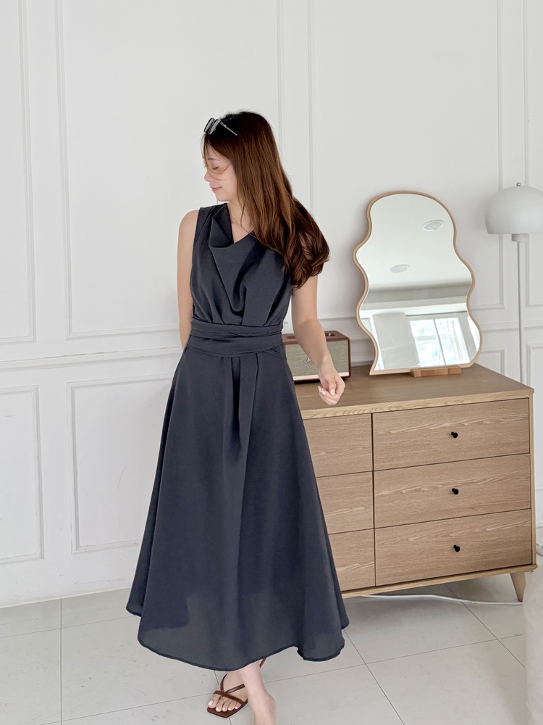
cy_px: 362
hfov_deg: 53.1
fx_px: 544
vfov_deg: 67.3
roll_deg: +1.1
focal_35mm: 26
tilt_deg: -3.2
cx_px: 272
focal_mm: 5.96
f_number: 1.6
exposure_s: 1/60
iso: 160
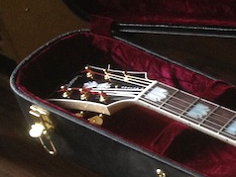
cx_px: 421
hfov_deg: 13.9
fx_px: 867
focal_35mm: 127
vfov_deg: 11.1
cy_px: 282
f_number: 2.4
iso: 160
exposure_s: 1/20
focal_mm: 4.28
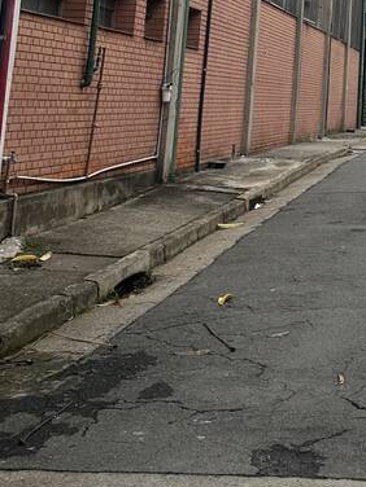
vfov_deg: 25.4
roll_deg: -3.0
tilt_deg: +15.1
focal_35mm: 69
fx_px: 973
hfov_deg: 20.0
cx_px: 443
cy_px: -92
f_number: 1.78
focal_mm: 6.86
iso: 80
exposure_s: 1/2353
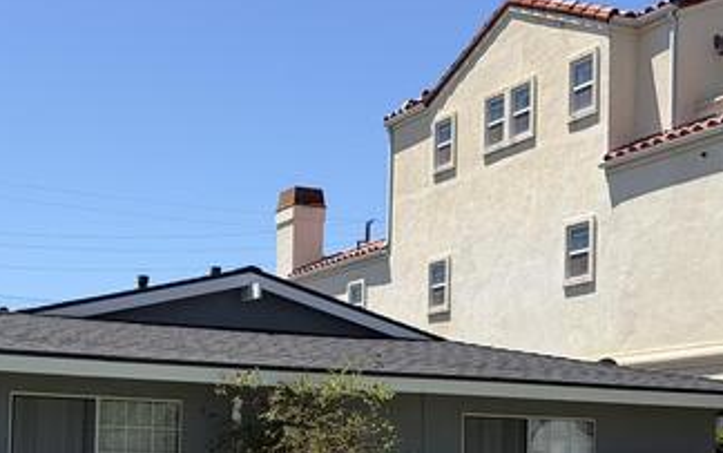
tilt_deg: +1.8
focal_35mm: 68
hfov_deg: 30.0
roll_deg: -1.3
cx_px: 241
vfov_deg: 18.7
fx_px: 1341
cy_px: 446
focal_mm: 5.96
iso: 50
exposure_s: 1/3279
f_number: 1.6
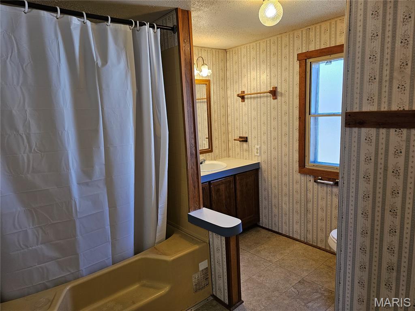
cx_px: 208
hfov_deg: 73.9
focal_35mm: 23
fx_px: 276
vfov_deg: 58.9
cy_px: 156
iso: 125
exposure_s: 1/120
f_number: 1.7
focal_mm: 6.3
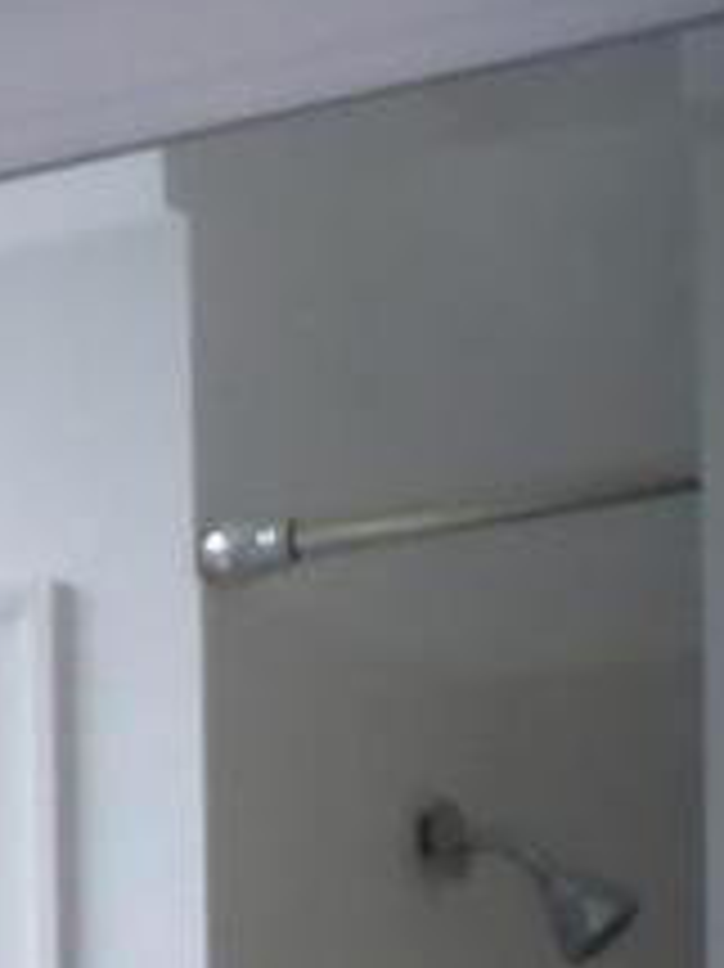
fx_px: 5583
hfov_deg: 6.5
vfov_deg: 8.8
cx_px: -1808
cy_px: 2463
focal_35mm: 200
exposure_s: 1/60
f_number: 3.3
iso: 320
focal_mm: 4.9
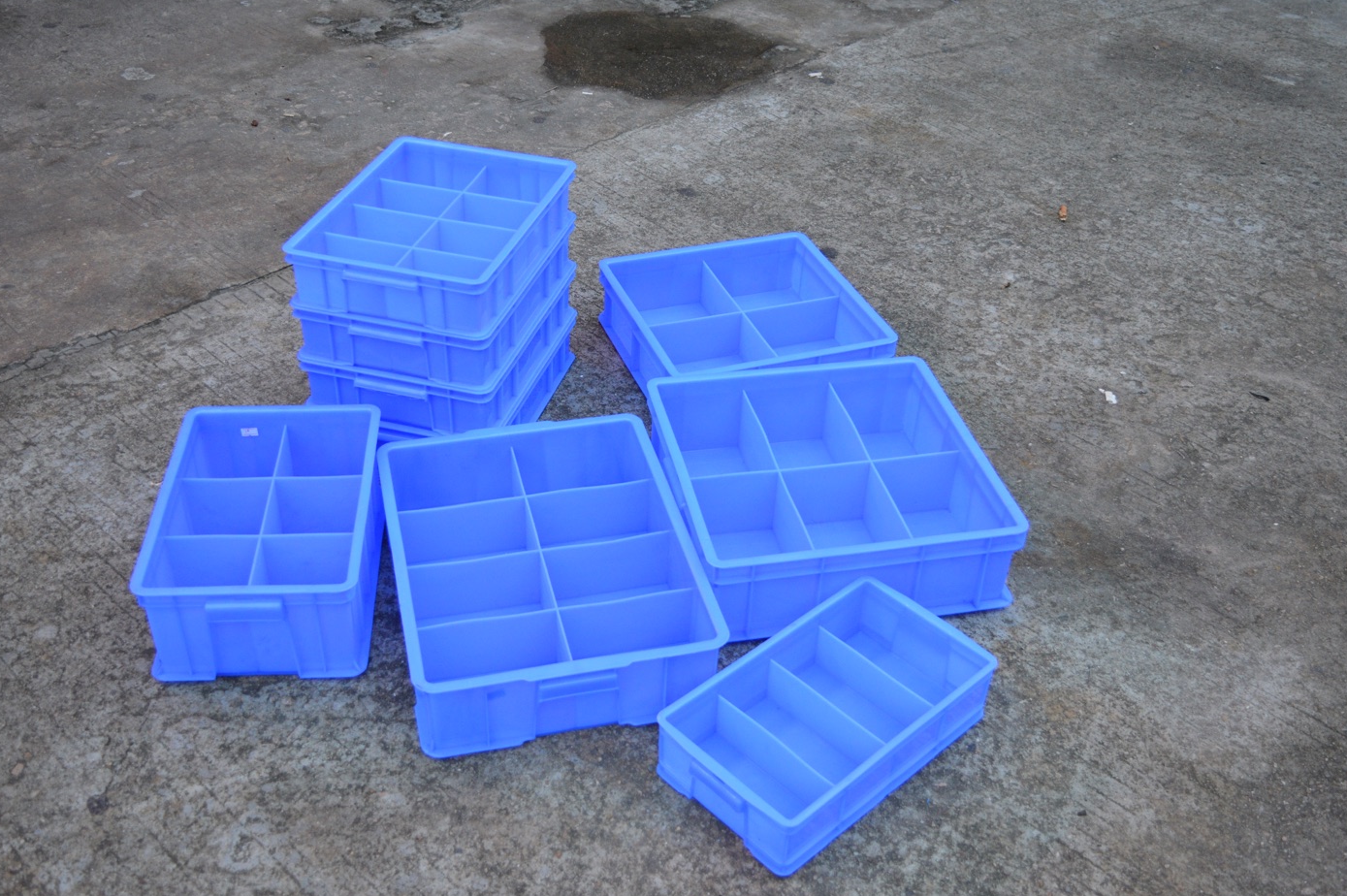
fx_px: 1421
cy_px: 431
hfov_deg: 50.7
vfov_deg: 35.0
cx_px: 659
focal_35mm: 38
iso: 640
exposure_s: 1/15
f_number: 3.8
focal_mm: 22
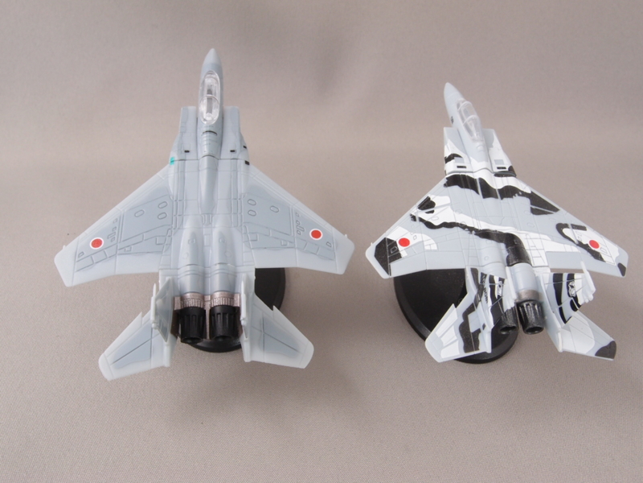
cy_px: 242
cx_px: 322
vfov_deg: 49.7
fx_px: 520
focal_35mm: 28
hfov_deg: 63.4
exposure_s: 1.6
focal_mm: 6
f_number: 8
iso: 100
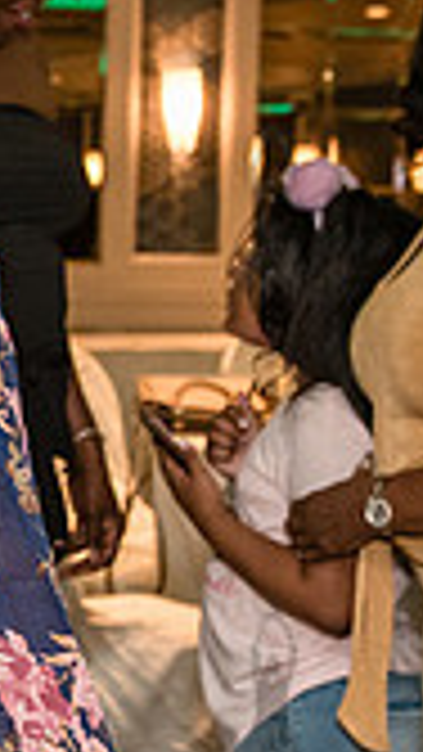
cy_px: 401
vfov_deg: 15.6
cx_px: -336
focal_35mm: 138
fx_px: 2750
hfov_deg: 8.5
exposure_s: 1/160
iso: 1600
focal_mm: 28
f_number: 3.5
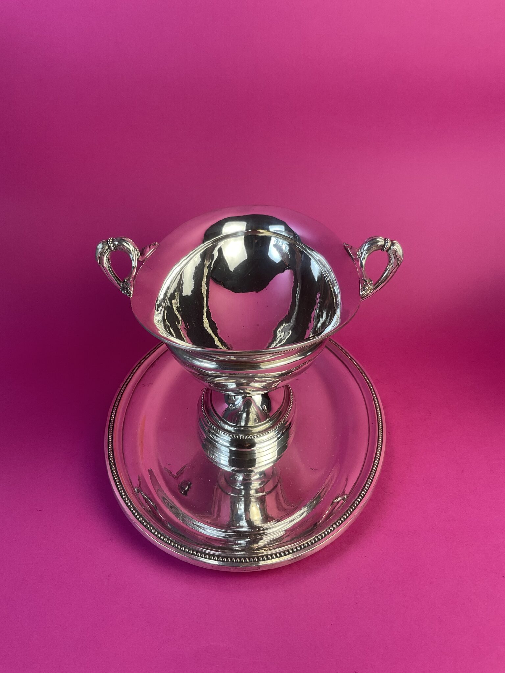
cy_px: 336
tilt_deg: -28.2
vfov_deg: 61.7
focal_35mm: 29
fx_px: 564
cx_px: 252
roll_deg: -1.1
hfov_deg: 48.2
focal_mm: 3
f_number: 1.8
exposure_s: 1/122
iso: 50
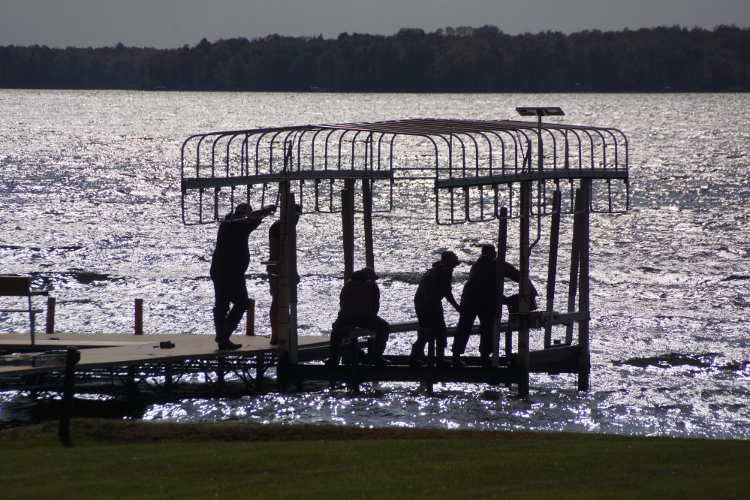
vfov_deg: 3.7
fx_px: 7812
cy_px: 250
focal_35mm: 375
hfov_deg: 5.5
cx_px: 375
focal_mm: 250
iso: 100
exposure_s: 1/800
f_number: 9
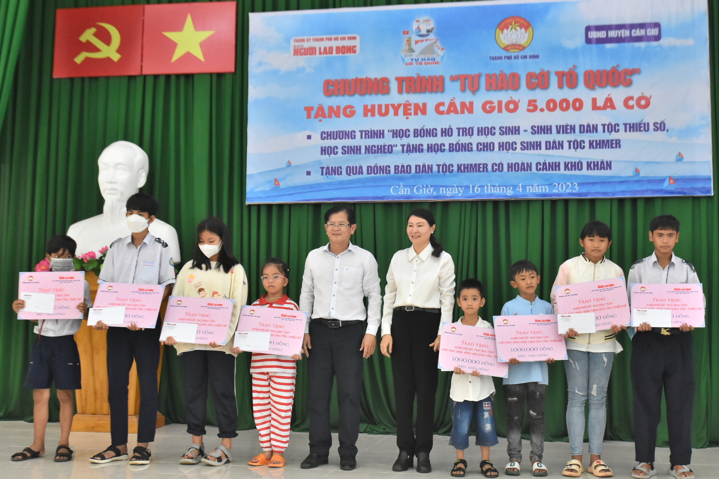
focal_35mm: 39
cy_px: 240
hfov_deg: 49.6
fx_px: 779
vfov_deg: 34.2
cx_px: 360
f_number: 4
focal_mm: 26
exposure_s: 1/125
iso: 1600
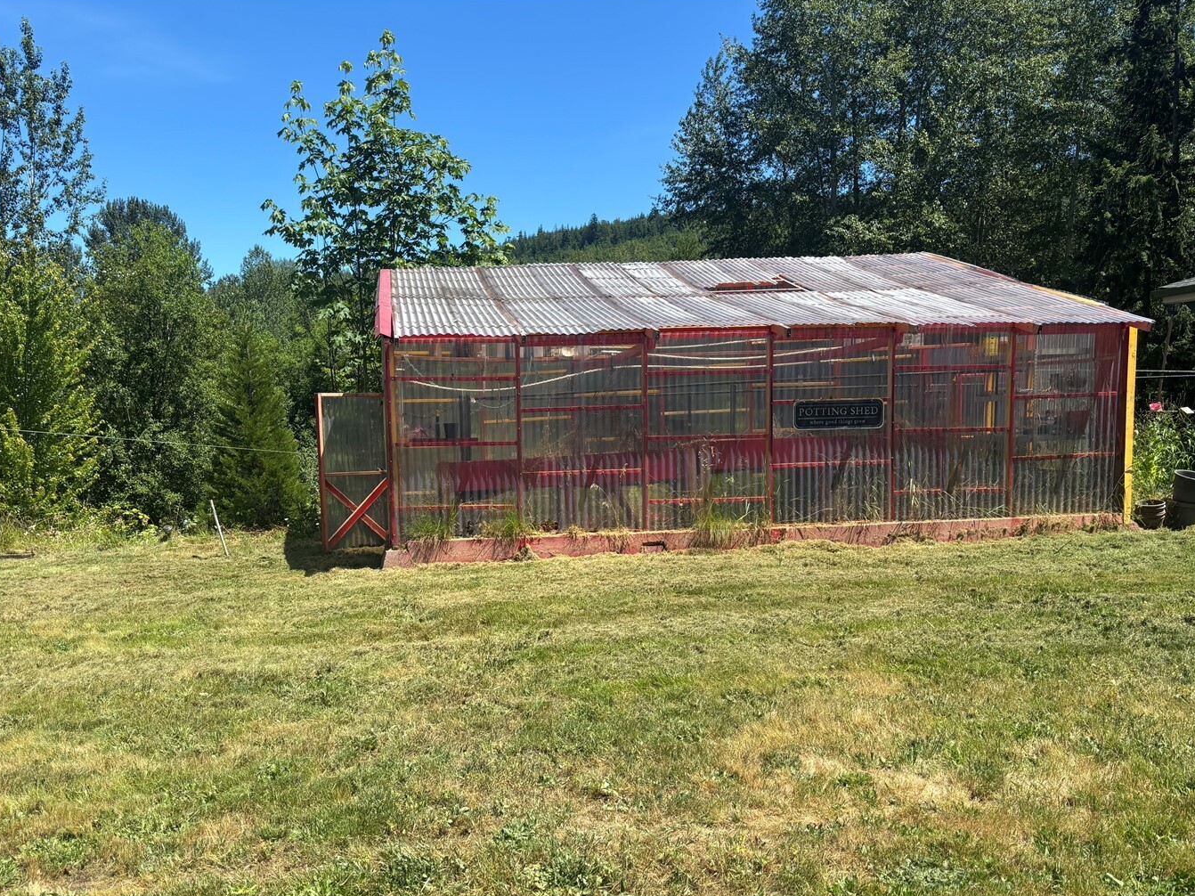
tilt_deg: -6.0
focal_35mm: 31
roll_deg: +1.4
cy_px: 527
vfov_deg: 45.2
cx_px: 492
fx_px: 1070
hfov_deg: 58.0
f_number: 1.6
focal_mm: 5.96
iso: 50
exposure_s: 1/2024
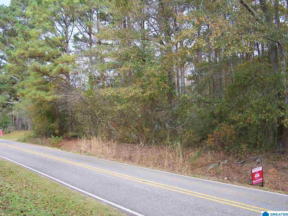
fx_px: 325
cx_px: 141
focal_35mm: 39
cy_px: 111
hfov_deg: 47.9
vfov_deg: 36.8
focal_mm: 6.3
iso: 80
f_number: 2.8
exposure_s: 1/80
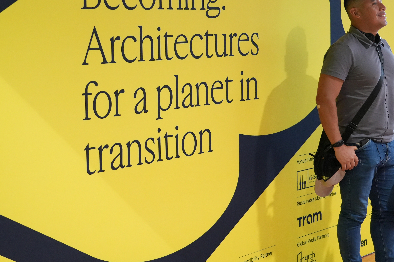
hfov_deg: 32.4
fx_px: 678
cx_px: 205
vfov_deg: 21.9
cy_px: 99
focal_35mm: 62
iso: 5000
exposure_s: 1/160
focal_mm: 46
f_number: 4
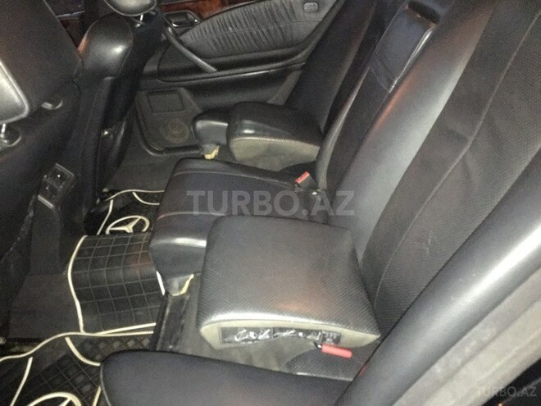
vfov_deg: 48.2
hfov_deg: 61.7
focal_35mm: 29
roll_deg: +6.9
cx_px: 270
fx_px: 453
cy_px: 203
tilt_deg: -30.8
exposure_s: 1/17
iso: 1000
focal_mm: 4.15
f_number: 2.2
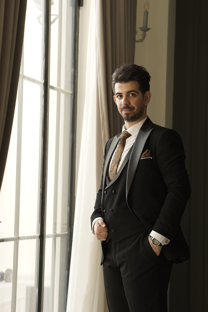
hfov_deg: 10.8
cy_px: 156
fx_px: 1101
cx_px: 104
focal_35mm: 127
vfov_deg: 16.1
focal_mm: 85
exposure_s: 1/125
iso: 200
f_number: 2.8
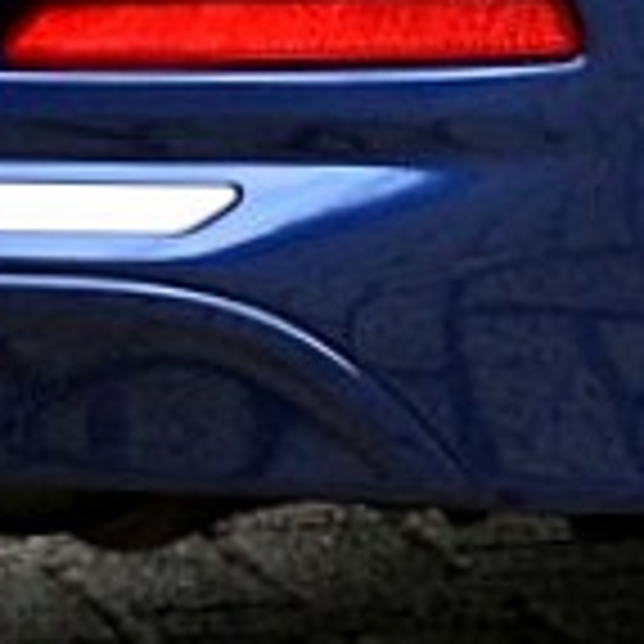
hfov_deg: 3.6
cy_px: -914
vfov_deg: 3.5
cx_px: 707
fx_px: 10356
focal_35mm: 492
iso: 800
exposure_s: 1/60
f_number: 6.3
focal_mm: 34
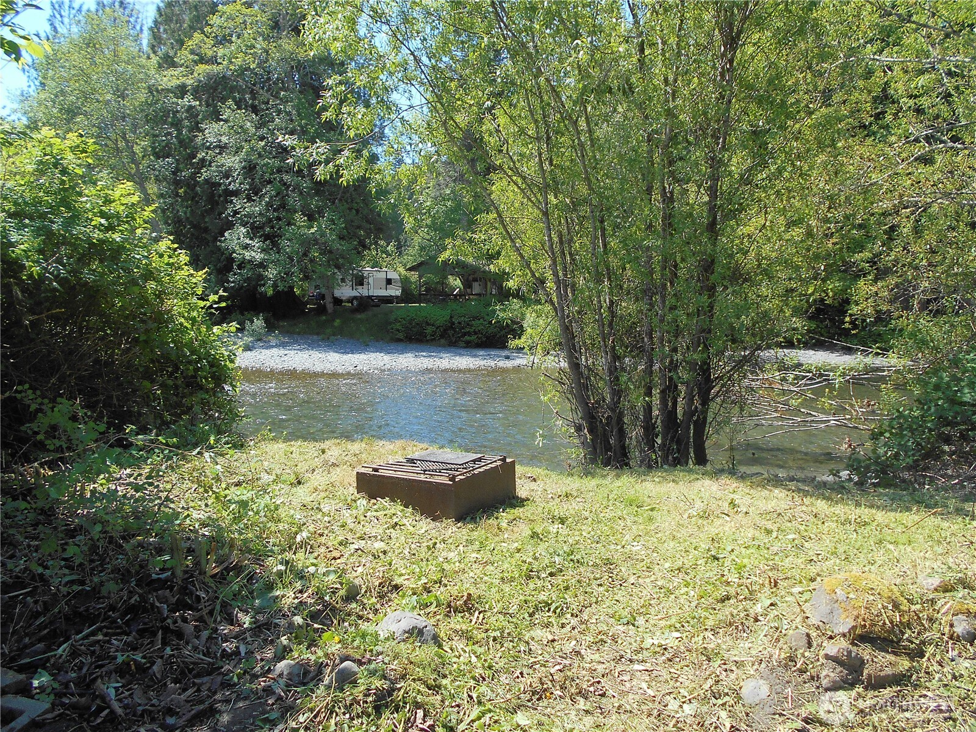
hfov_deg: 67.3
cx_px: 488
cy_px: 366
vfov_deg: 53.1
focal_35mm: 26
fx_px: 733
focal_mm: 4.6
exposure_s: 1/400
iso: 80
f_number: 3.2
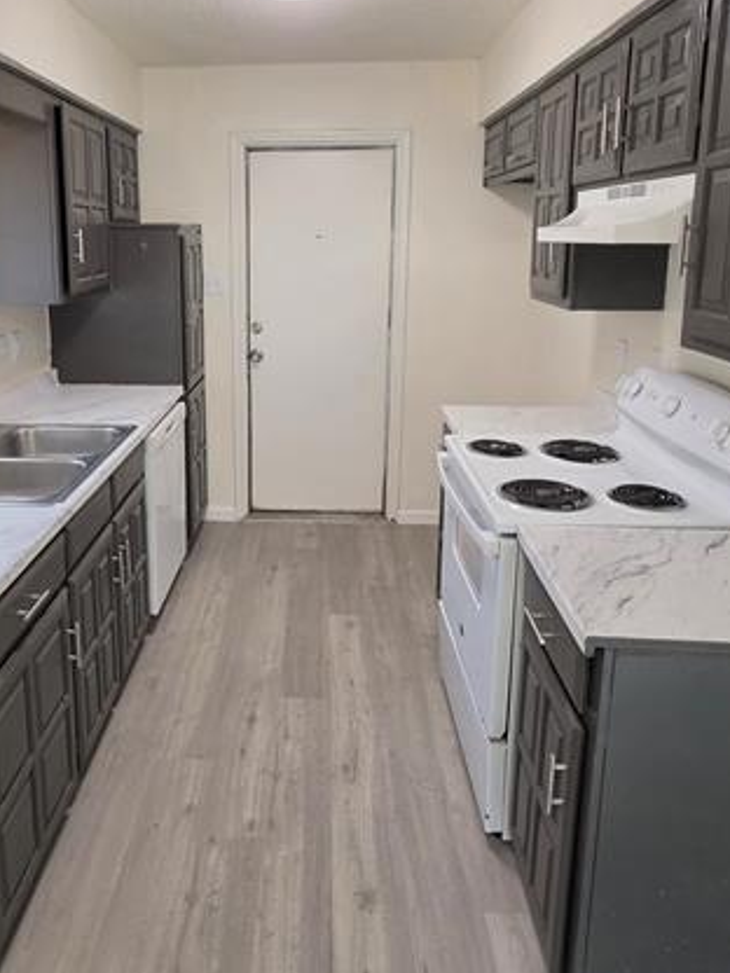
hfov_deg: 56.2
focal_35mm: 24
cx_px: 278
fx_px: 675
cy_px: 374
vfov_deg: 70.6
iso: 125
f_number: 1.9
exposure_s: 1/120
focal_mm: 2.2
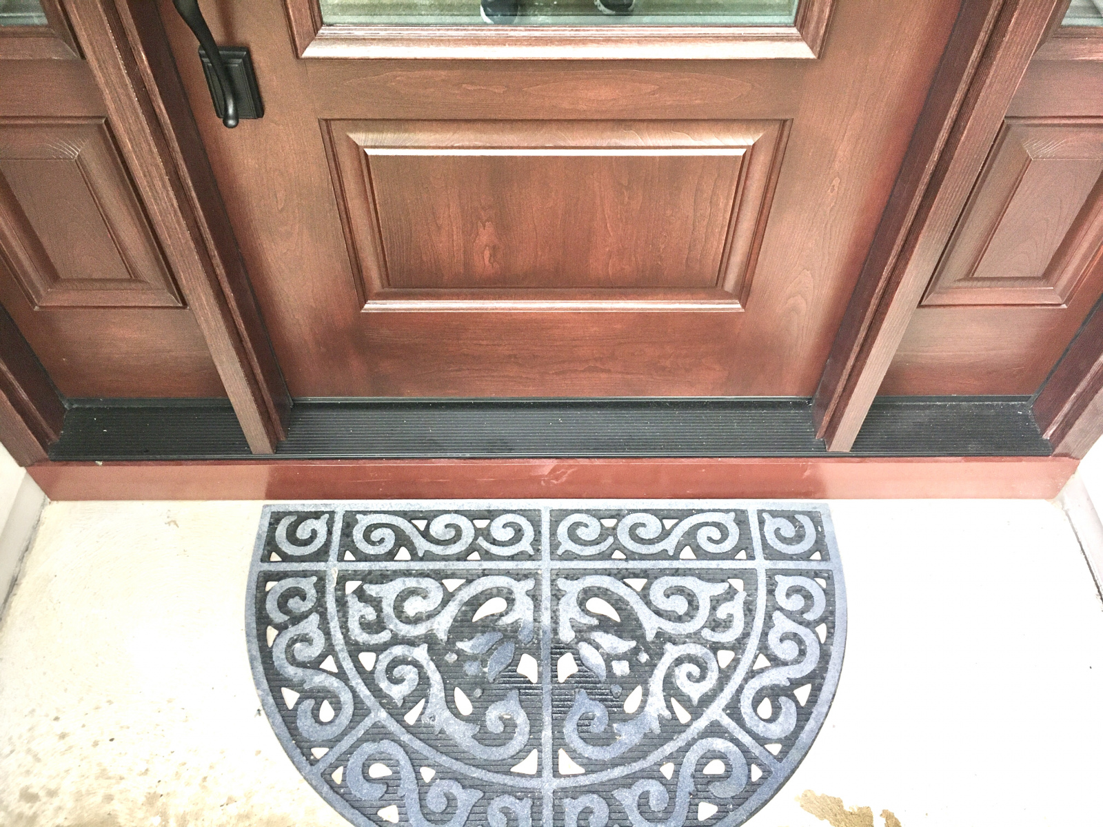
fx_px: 924
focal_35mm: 29
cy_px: 414
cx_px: 552
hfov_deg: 61.7
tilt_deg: -53.3
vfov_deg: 48.2
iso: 100
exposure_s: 1/30
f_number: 2.2
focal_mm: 4.15
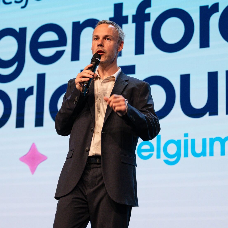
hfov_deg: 15.8
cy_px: 93
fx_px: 820
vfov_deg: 15.8
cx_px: 93
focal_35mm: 110
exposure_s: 1/250
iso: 900
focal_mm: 52
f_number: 2.8
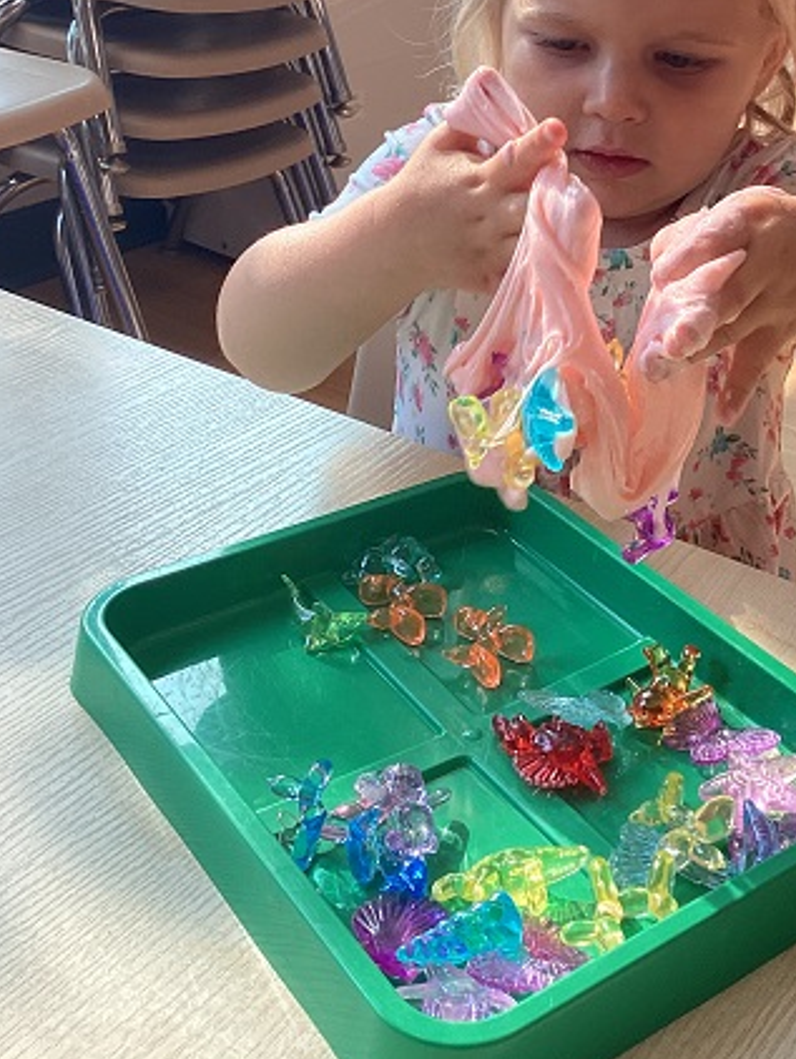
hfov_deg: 34.2
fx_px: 1286
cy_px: 364
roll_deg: -3.7
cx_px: 510
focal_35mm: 42
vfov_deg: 44.2
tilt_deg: -21.8
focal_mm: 3.3
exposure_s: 1/120
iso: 50
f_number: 2.4
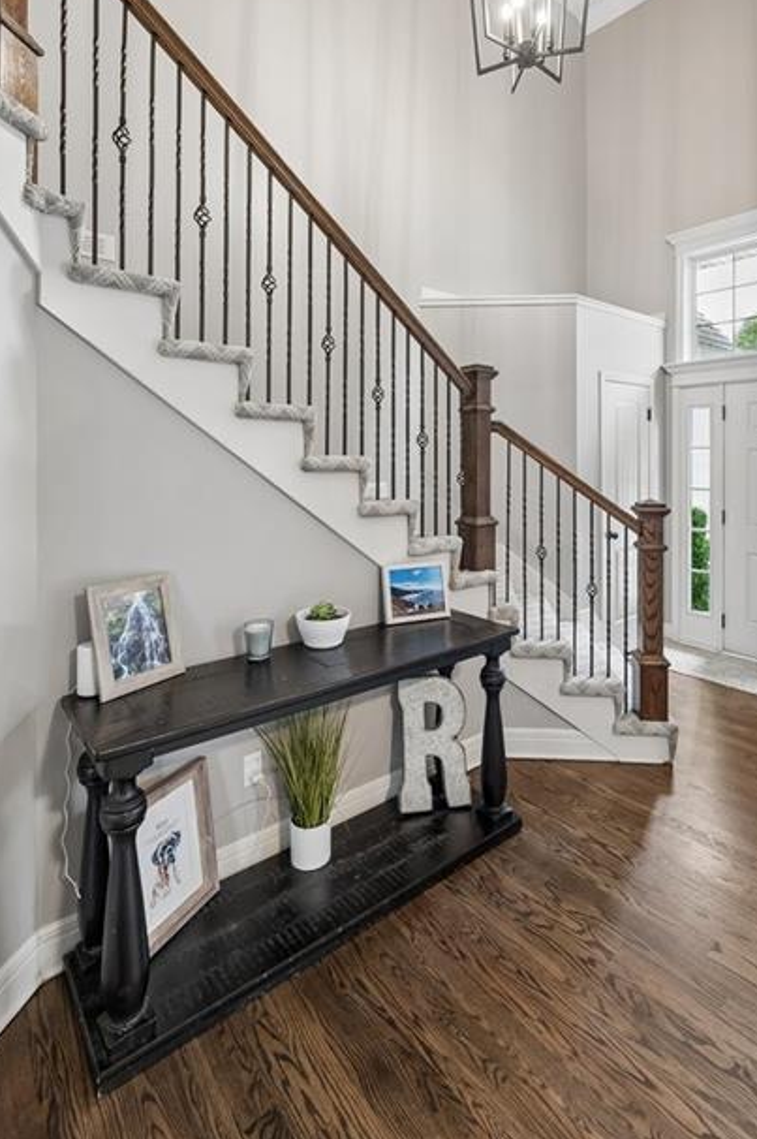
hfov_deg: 64.1
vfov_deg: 85.9
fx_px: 600
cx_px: 439
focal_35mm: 19
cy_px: 455
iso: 640
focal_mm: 15
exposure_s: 1/6
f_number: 6.3
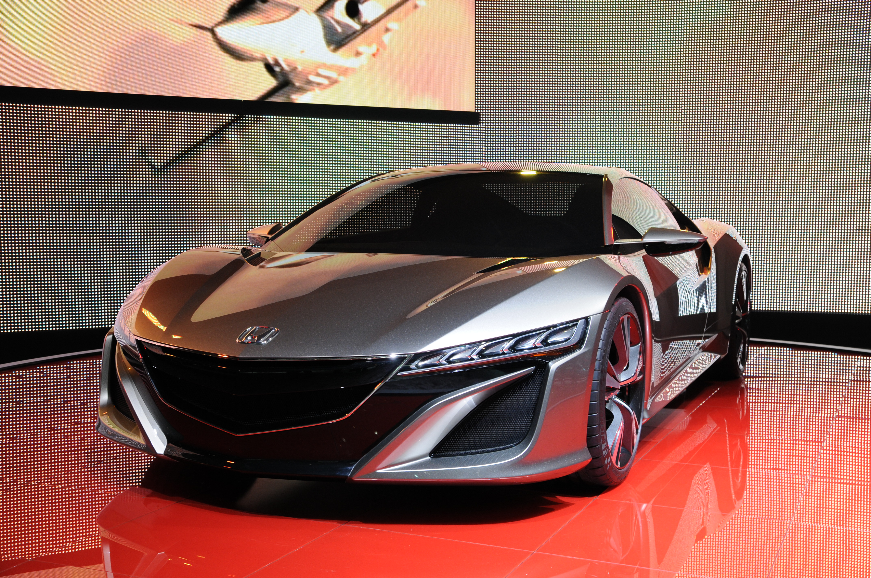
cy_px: 289
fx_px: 1051
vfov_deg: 30.8
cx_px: 436
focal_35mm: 44
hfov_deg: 45.0
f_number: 6.7
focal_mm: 29
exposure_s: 1/180
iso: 400
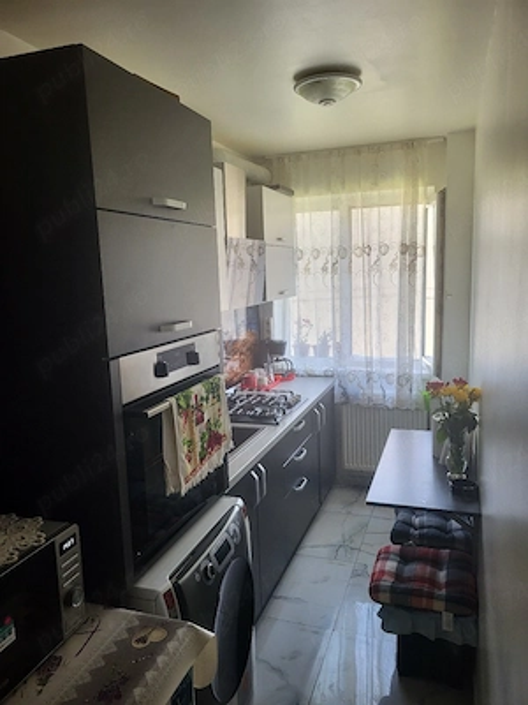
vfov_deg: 67.3
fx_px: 529
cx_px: 264
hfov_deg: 53.1
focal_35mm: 26
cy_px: 352
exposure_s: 1/101
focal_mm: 5.4
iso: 80
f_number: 1.8
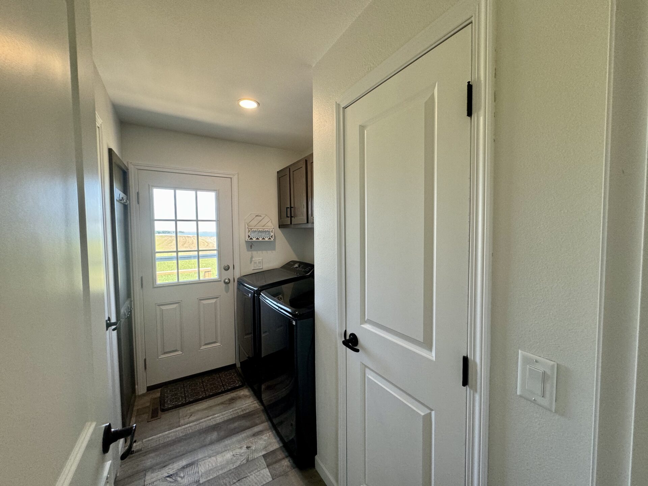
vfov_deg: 85.7
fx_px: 262
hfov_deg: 102.1
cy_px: 243
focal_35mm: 14
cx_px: 324
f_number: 2.2
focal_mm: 2.22
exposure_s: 1/120
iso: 160
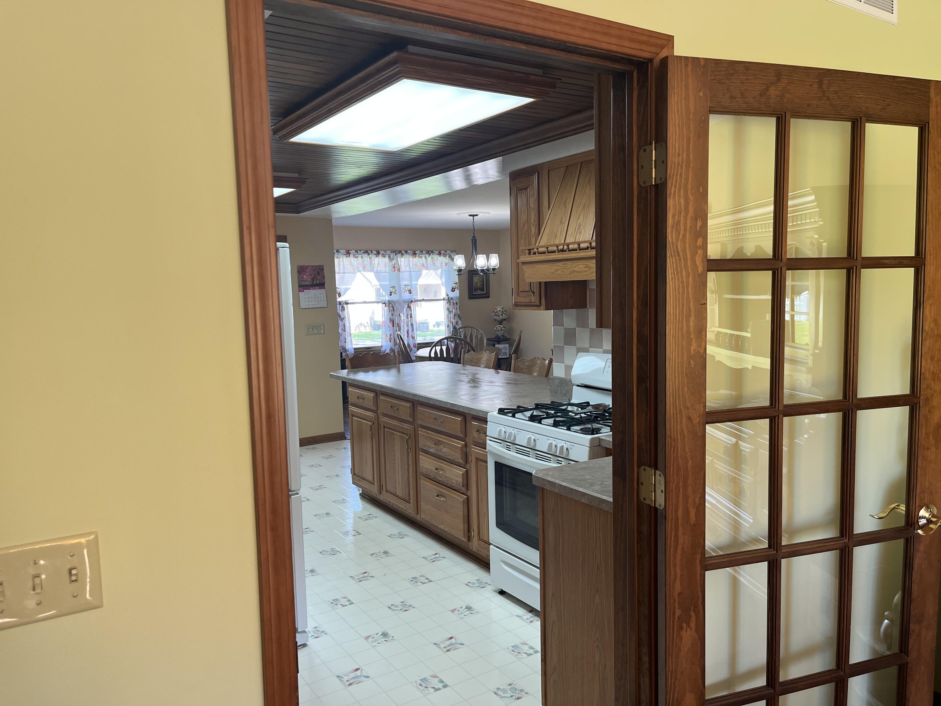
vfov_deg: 53.1
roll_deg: +1.6
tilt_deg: -6.4
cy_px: 353
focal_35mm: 26
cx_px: 470
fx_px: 707
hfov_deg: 67.3
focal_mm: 5.1
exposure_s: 1/120
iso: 100
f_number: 1.6
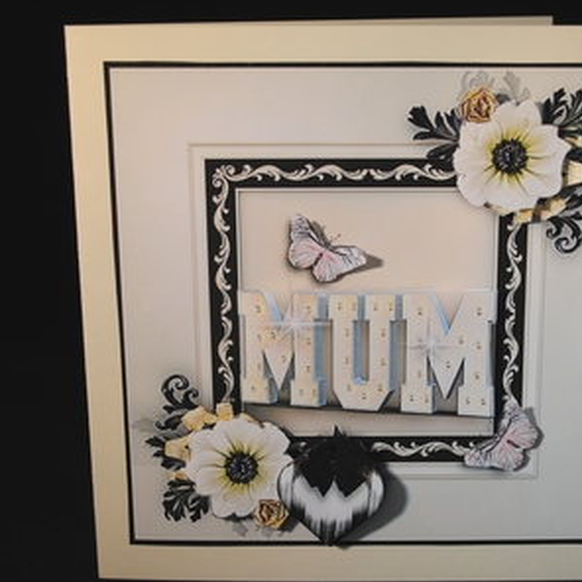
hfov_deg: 26.0
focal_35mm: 66
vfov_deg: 26.1
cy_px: 292
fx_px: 1255
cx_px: 376
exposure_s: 1/50
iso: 200
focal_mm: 34
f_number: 5
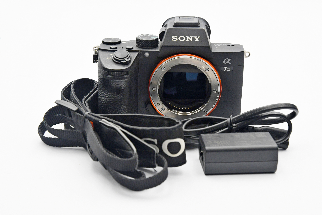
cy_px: 108
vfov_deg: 19.7
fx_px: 617
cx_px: 161
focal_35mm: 69
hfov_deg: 29.2
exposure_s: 1/100
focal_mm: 46
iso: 1600
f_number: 8
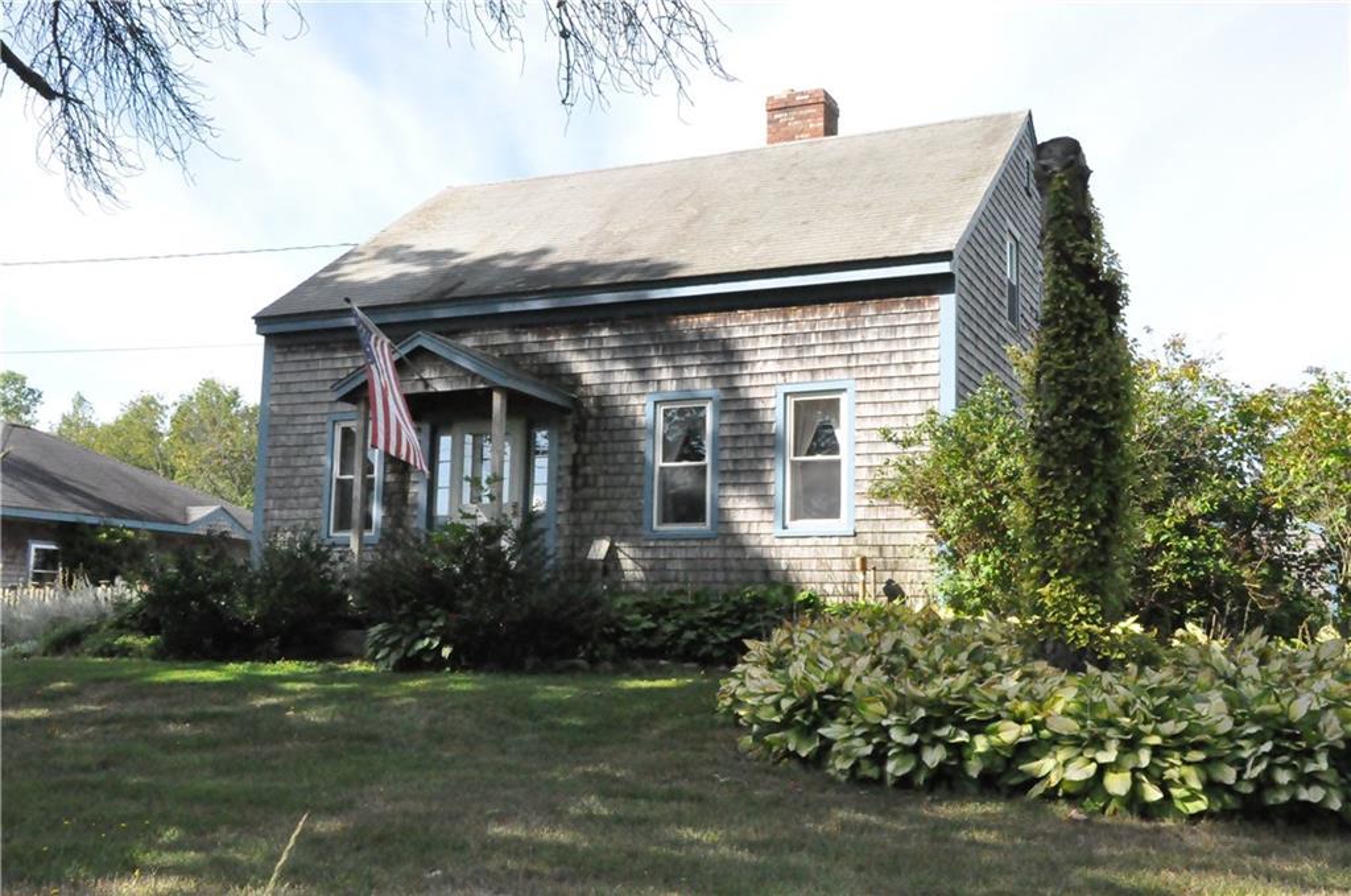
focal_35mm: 38
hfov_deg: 51.4
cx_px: 676
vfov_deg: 35.4
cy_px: 448
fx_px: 1405
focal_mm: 25
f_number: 16
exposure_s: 1/1000
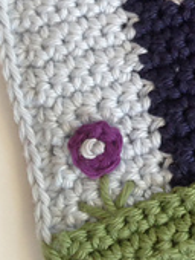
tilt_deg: -79.4
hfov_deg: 11.6
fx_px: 929
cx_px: 276
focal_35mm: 124
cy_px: -46
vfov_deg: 15.3
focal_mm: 4.12
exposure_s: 1/20
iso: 64
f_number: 2.4
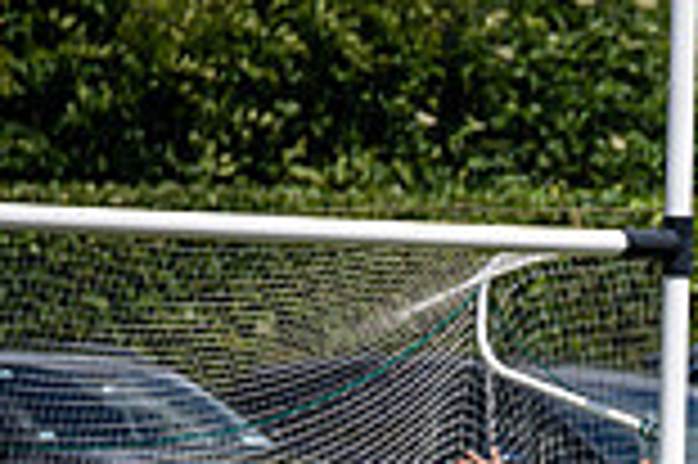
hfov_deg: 1.8
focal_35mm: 1122
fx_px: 21731
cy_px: 755
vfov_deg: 1.2
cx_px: 950
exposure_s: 1/6400
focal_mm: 300
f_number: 2.8
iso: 100
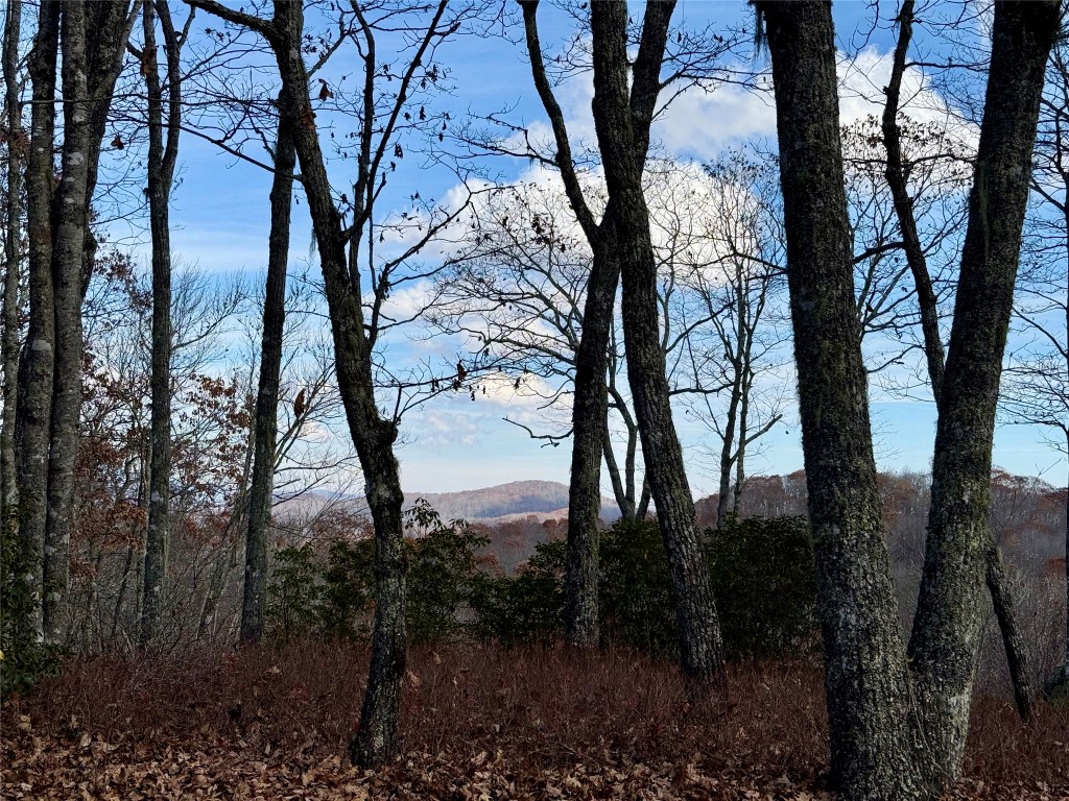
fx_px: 1482
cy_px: 400
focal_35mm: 48
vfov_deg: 30.3
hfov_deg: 39.7
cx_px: 534
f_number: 1.78
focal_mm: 6.76
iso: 80
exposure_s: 1/5208
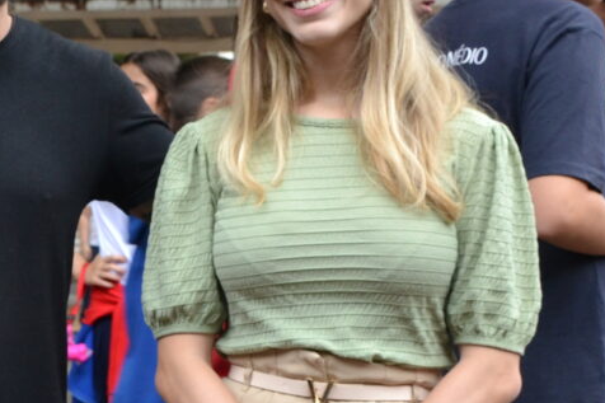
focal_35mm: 109
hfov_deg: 18.4
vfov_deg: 12.2
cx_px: 39
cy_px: 528
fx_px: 1831
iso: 400
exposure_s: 1/80
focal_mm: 18
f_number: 4.5
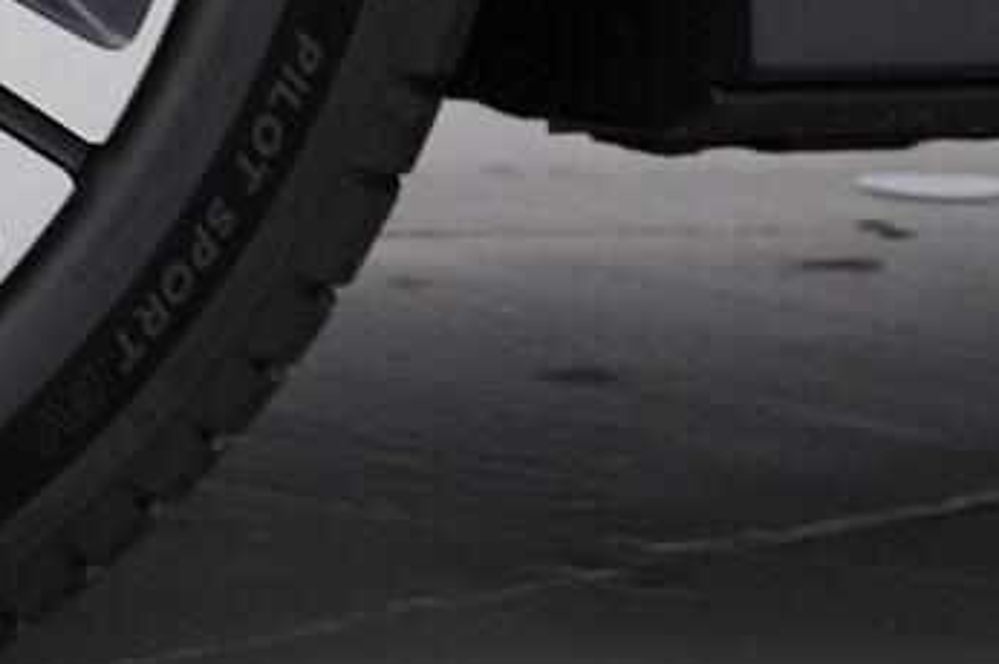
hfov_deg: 12.5
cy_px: -427
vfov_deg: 8.8
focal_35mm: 150
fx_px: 4158
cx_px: -791
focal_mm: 24
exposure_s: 1/80
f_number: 4
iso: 125
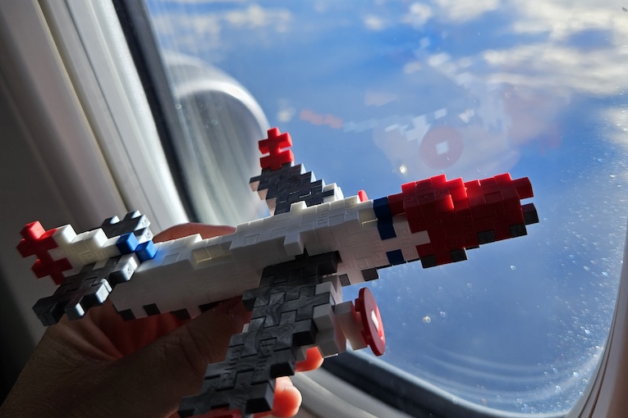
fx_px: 558
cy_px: 143
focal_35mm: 32
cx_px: 314
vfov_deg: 40.7
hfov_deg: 58.7
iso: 25
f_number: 1.8
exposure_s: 1/825
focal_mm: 5.4
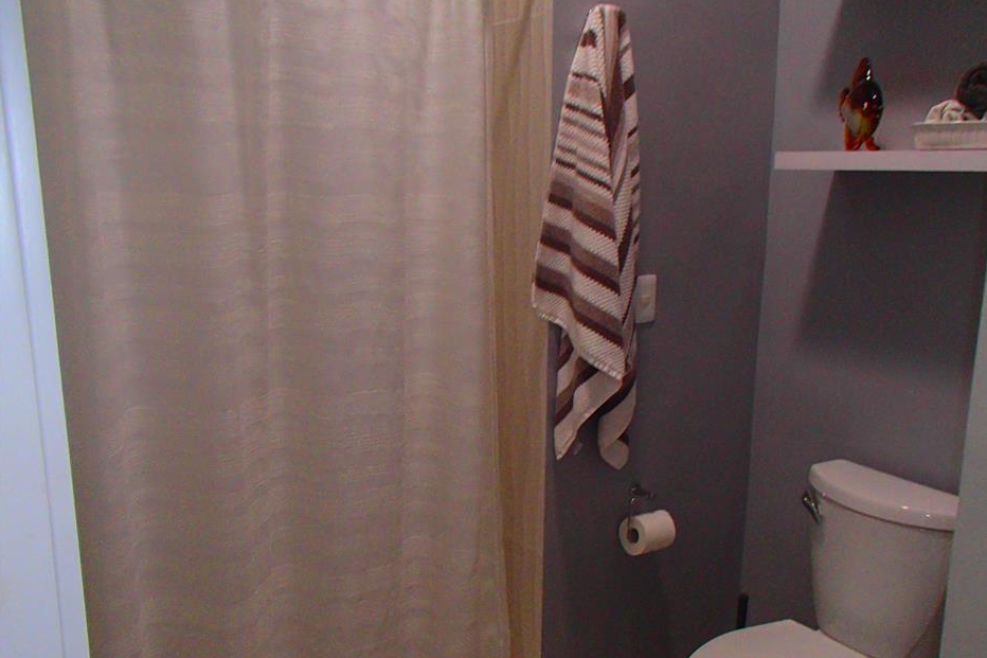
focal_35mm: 32
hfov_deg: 58.6
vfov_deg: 41.0
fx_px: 877
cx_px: 539
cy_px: 371
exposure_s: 1/30
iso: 400
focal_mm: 5
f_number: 3.9
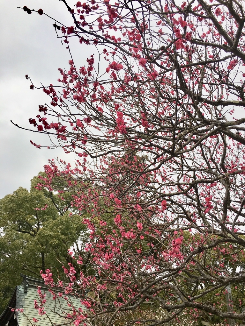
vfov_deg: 61.7
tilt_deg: +34.3
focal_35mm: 29
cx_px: 122
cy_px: 163
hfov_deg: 48.2
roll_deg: -8.7
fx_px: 274
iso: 25
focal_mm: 4.15
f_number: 2.2
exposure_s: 1/281
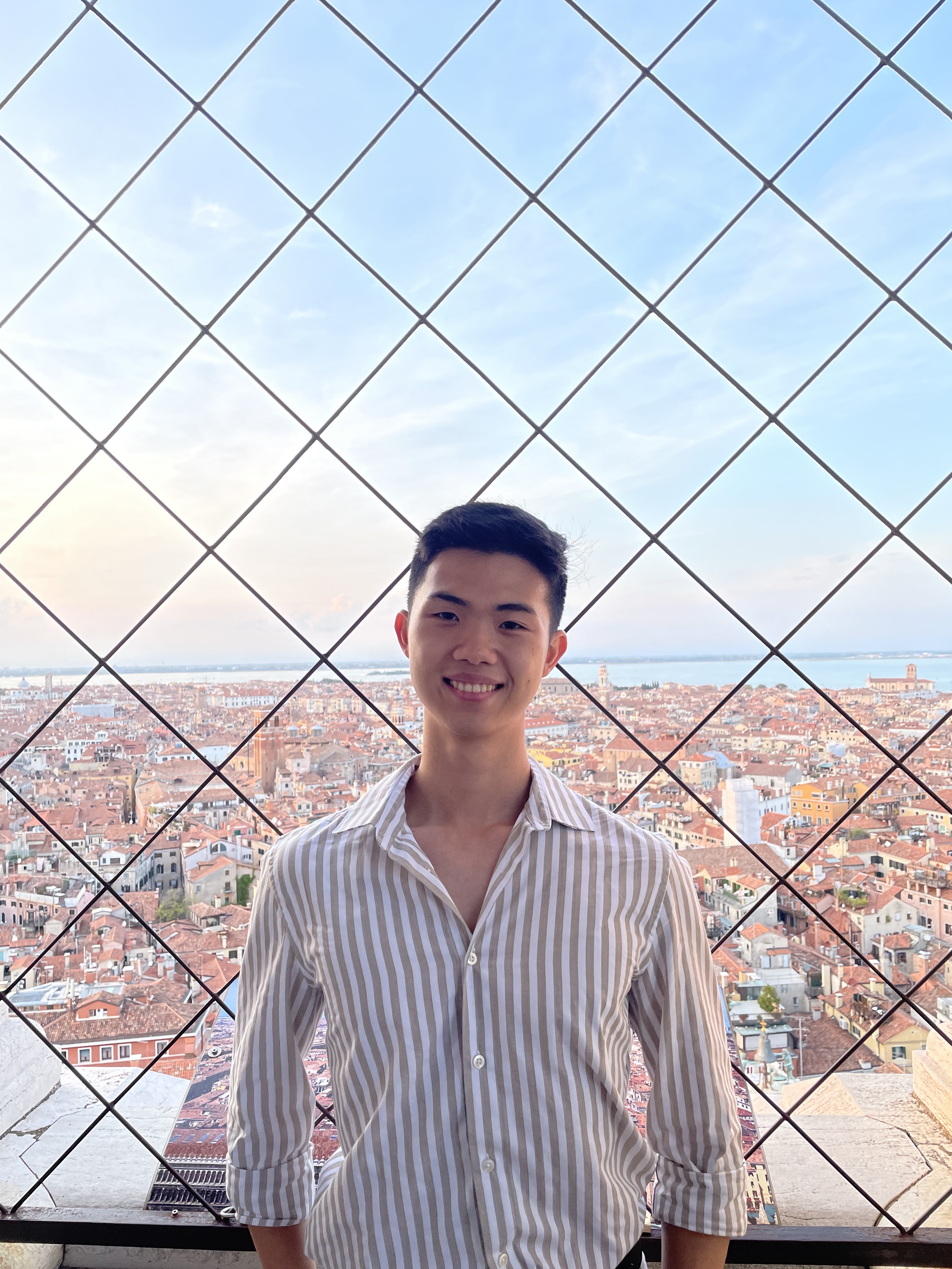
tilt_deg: +2.3
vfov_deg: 67.3
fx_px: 953
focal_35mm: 26
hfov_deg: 53.1
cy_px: 634
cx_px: 476
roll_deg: +0.7
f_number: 1.6
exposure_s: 1/359
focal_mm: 4.2
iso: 32
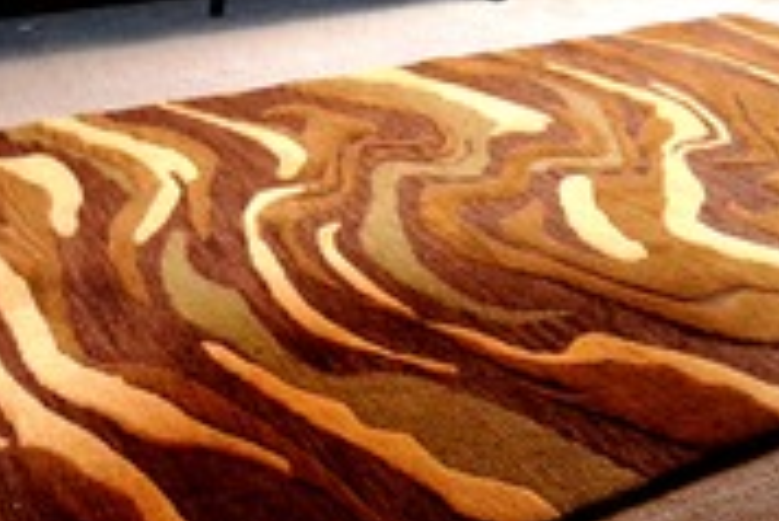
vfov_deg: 20.7
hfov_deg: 36.7
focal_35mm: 54
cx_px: 473
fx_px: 1169
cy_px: -296
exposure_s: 1/60
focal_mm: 10
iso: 2000
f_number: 4
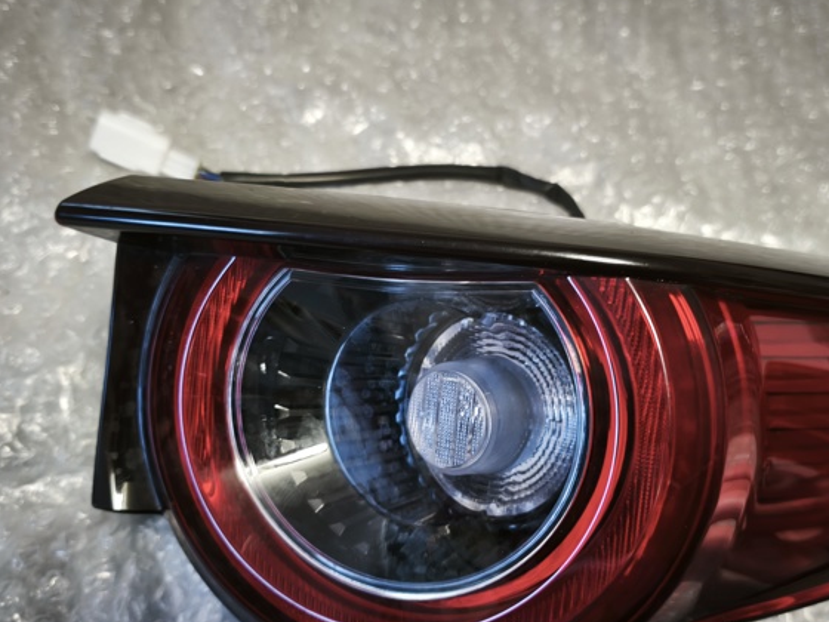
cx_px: 438
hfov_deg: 46.8
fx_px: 958
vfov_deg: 35.9
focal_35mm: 40
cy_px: 336
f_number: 1.7
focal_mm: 5.35
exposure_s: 1/33.3
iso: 800
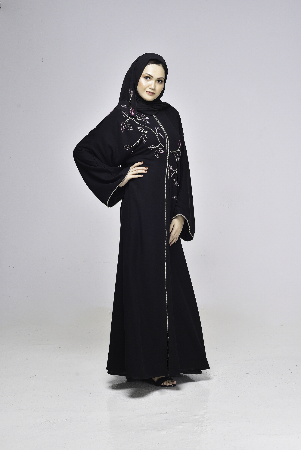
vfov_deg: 39.6
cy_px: 225
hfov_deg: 27.0
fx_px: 626
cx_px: 150
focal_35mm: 50
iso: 160
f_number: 8
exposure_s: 1/125
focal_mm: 50
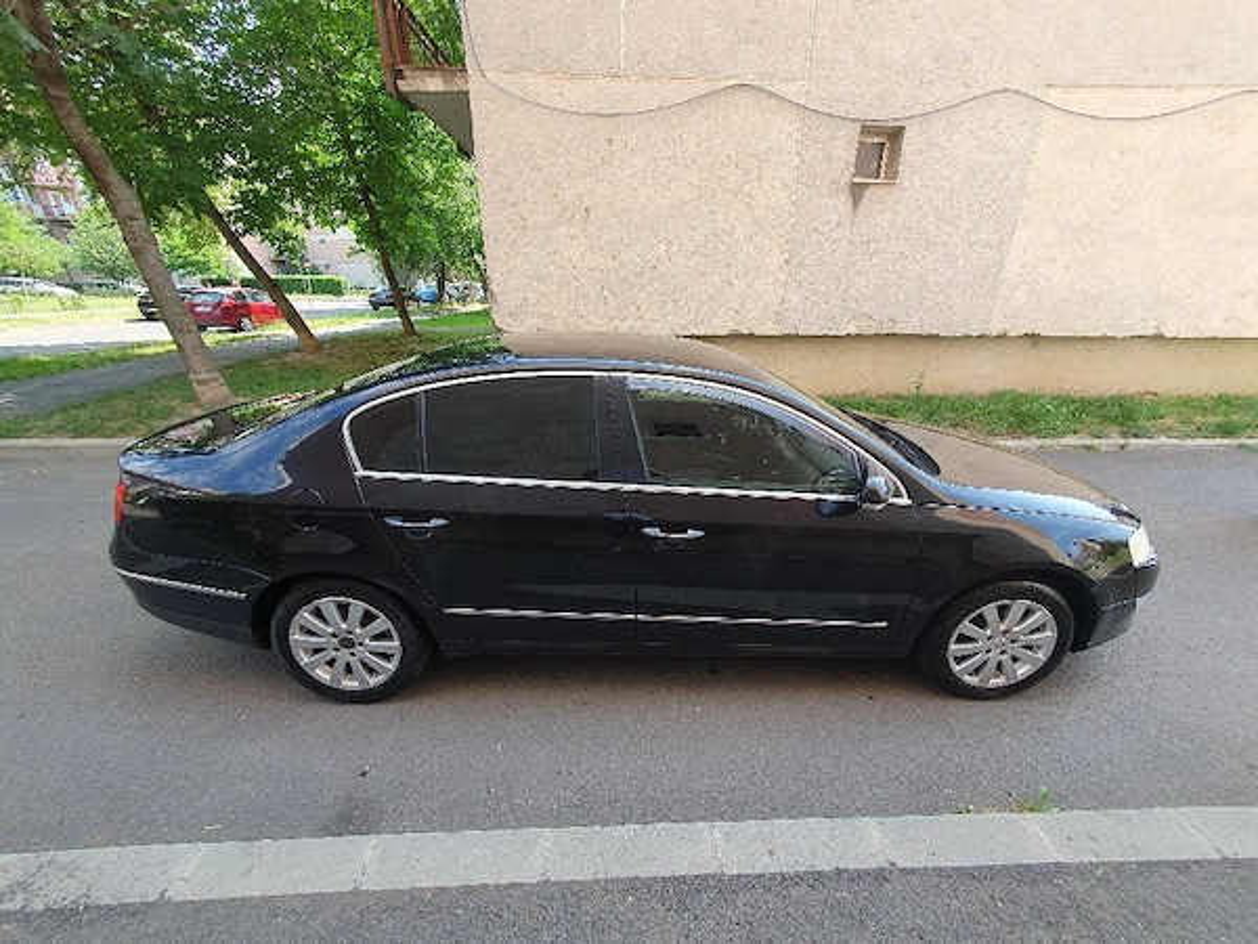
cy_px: 472
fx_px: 472
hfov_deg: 106.2
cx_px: 629
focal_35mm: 13
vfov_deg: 89.9
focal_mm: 1.8
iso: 50
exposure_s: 1/115
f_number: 2.2
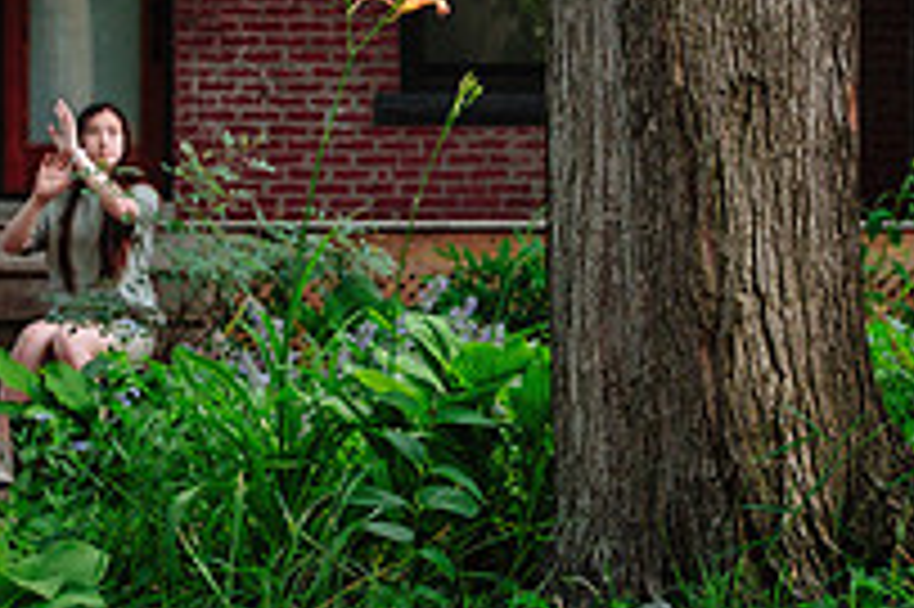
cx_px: 392
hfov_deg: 26.6
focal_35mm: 76
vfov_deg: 17.9
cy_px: 272
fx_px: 1928
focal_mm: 17
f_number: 1.8
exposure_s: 1/500
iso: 500
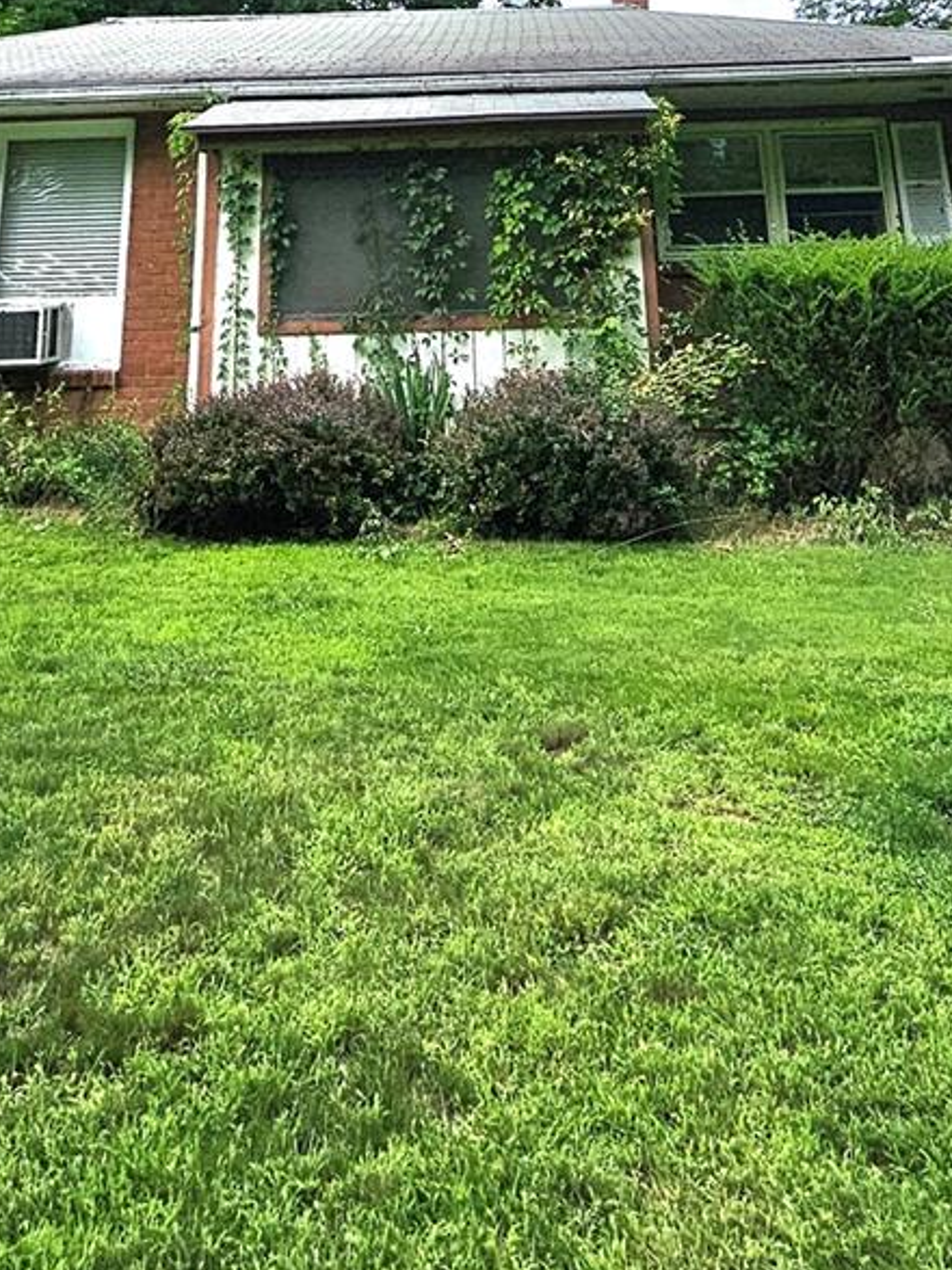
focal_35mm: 34
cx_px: 450
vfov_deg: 41.5
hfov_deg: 41.8
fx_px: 1247
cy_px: -162
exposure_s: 1/3333
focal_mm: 2.2
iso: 50
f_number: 2.2
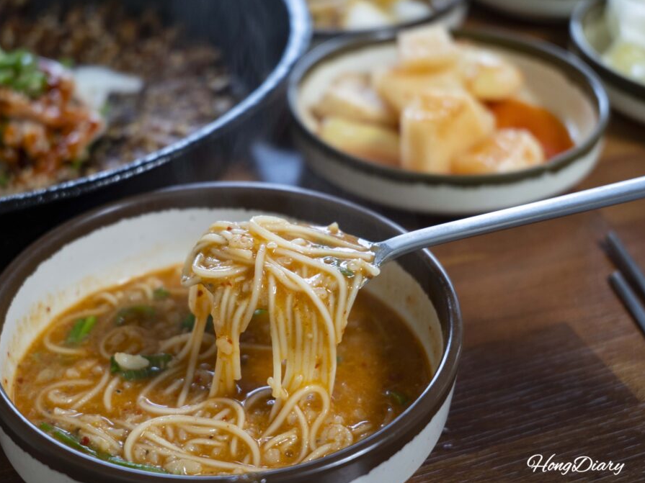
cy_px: 242
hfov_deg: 29.4
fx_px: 1230
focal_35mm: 66
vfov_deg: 22.2
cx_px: 278
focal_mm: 60
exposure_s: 1/60
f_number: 5.6
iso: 1600
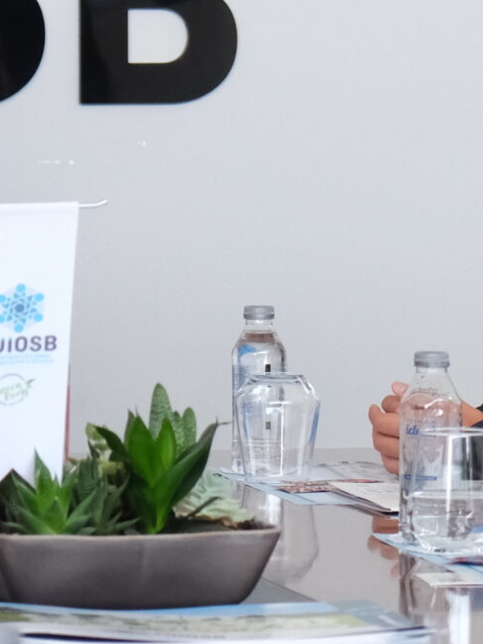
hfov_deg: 4.6
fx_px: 5935
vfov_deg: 6.2
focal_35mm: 319
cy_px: 254
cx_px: 694
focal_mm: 56.5
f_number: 4
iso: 1600
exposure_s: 1/85
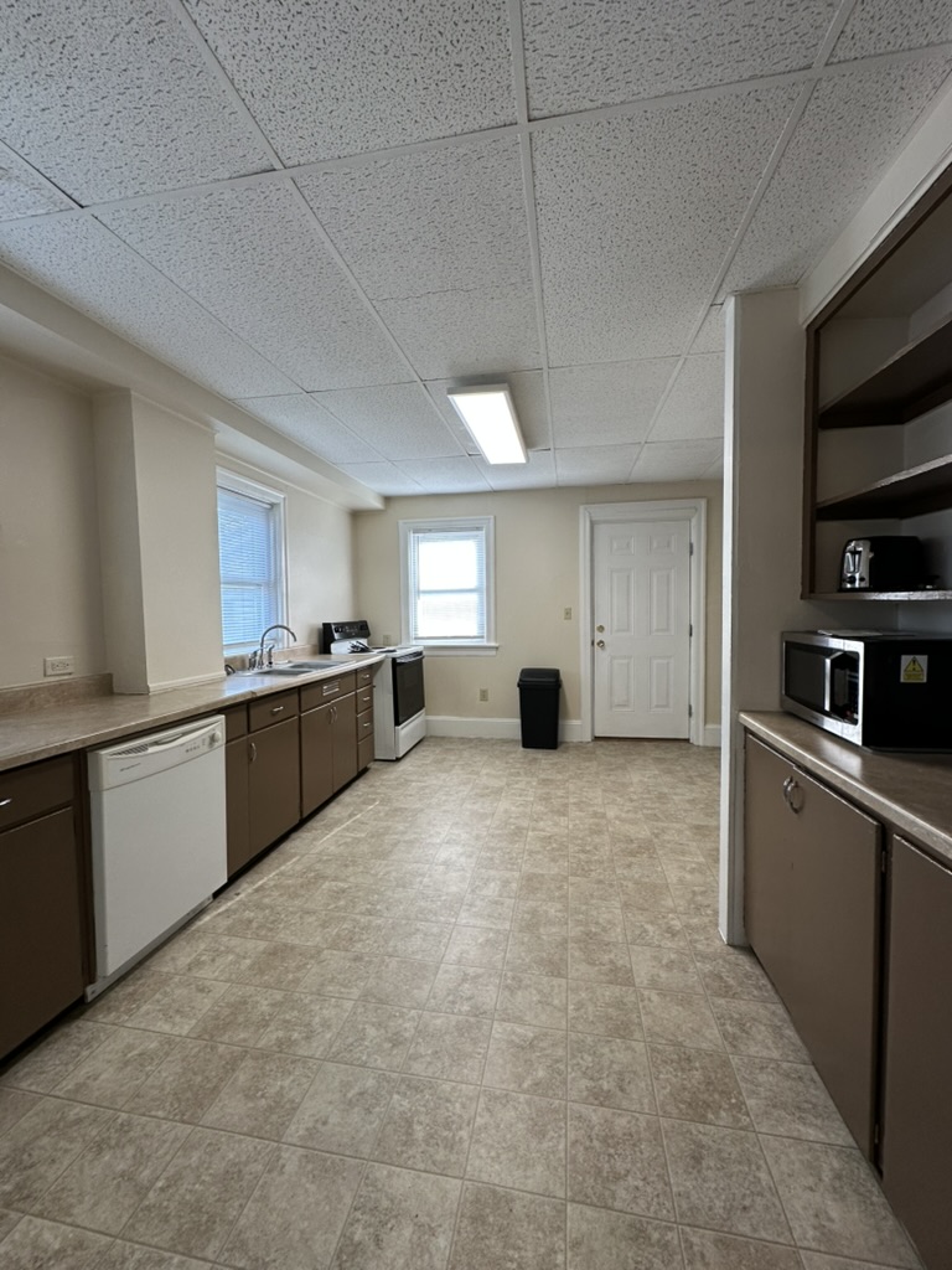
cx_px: 476
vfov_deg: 102.1
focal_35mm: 14
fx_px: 513
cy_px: 635
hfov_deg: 85.7
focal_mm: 2.22
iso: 100
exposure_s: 1/120
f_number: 2.2
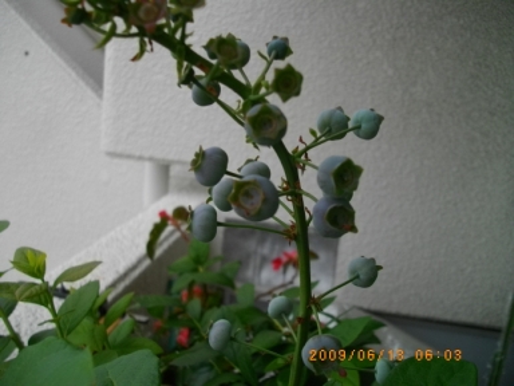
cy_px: 193
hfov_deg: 56.8
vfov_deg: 44.2
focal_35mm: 32
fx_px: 475
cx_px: 257
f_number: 2.9
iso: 100
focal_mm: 5.7
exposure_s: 1/100
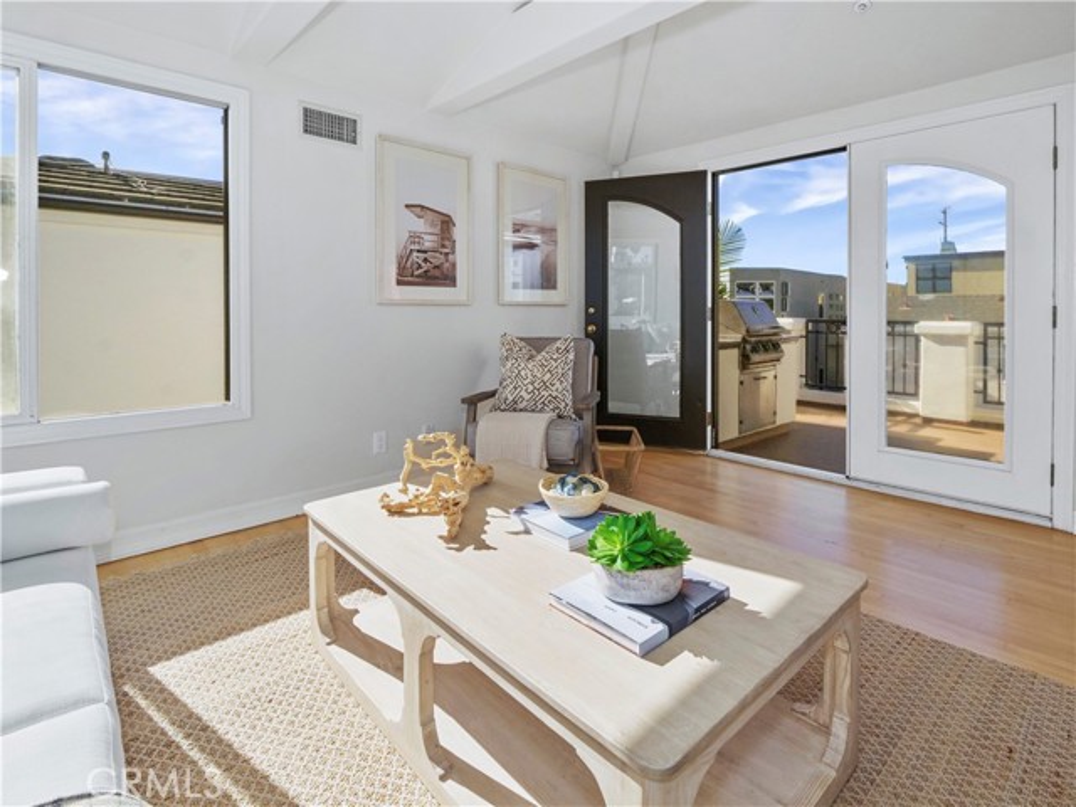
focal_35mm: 16
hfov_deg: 94.5
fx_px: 497
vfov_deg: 78.1
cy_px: 404
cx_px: 538
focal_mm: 8
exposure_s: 1/200
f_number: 9
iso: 800
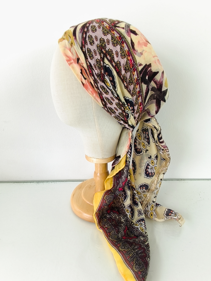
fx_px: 187
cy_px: 140
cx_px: 106
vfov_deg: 73.9
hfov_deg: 58.9
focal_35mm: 23
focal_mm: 1.65
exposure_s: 1/60
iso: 50
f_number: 2.2
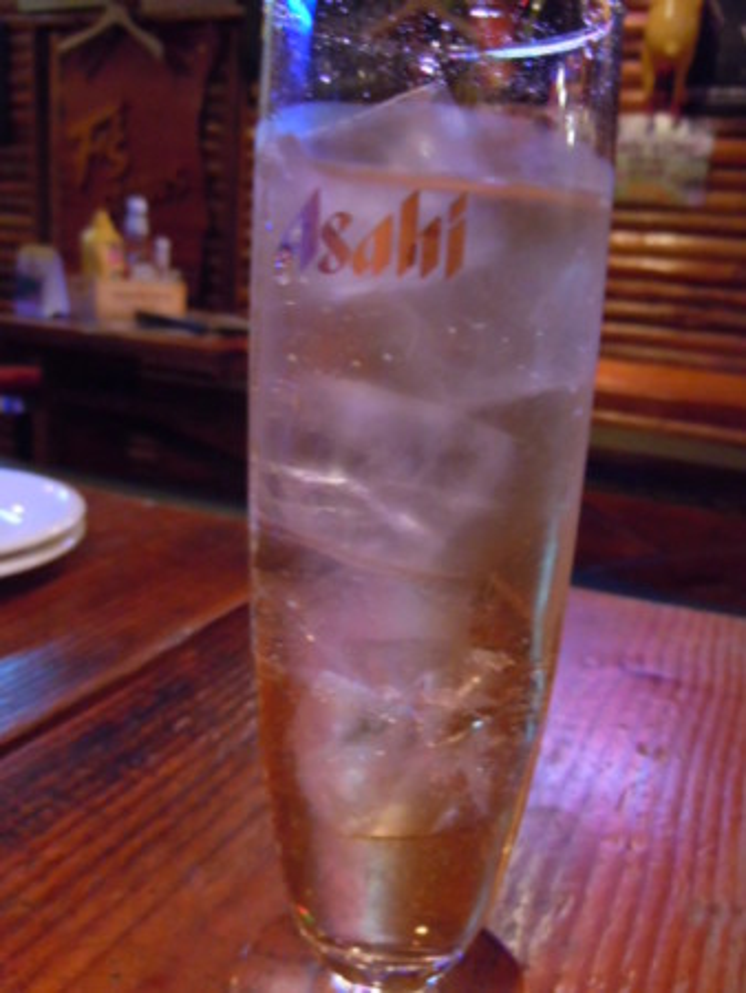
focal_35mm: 30
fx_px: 861
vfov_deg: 59.9
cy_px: 496
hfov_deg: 46.8
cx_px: 373
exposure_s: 1/13
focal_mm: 5.4
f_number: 3.5
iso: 800
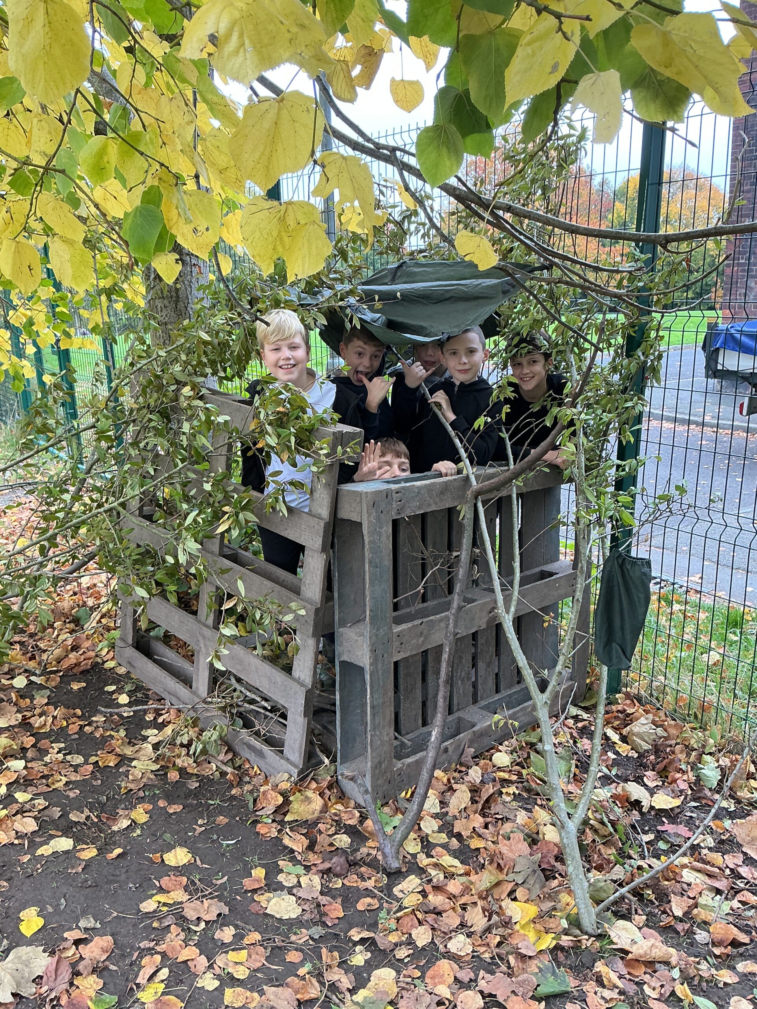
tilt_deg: -14.4
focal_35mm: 29
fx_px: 846
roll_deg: +2.0
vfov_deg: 61.7
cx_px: 378
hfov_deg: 48.2
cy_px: 504
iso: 32
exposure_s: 1/50
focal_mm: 3
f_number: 1.8
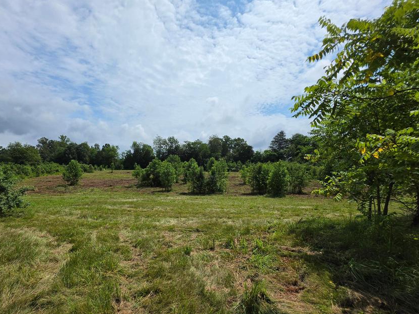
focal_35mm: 16
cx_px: 186
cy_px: 176
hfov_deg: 94.1
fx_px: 194
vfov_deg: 77.8
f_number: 1.9
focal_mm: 2.2
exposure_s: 1/4863
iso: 32
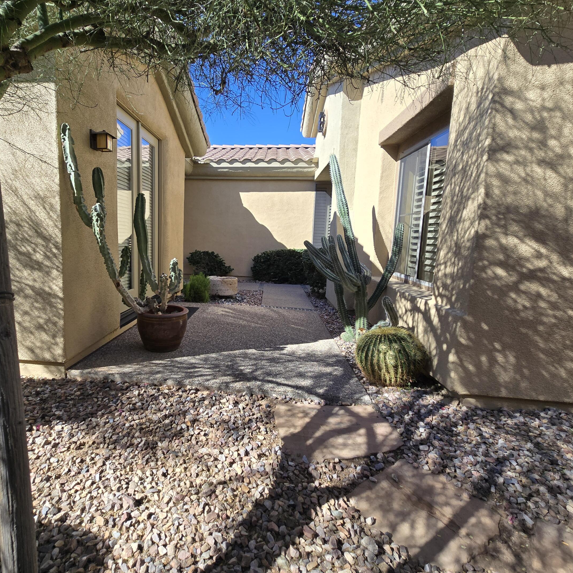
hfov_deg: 86.2
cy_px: 277
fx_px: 300
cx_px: 226
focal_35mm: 16
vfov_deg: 87.4
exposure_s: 1/876
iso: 50
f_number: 2.2
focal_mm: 2.2
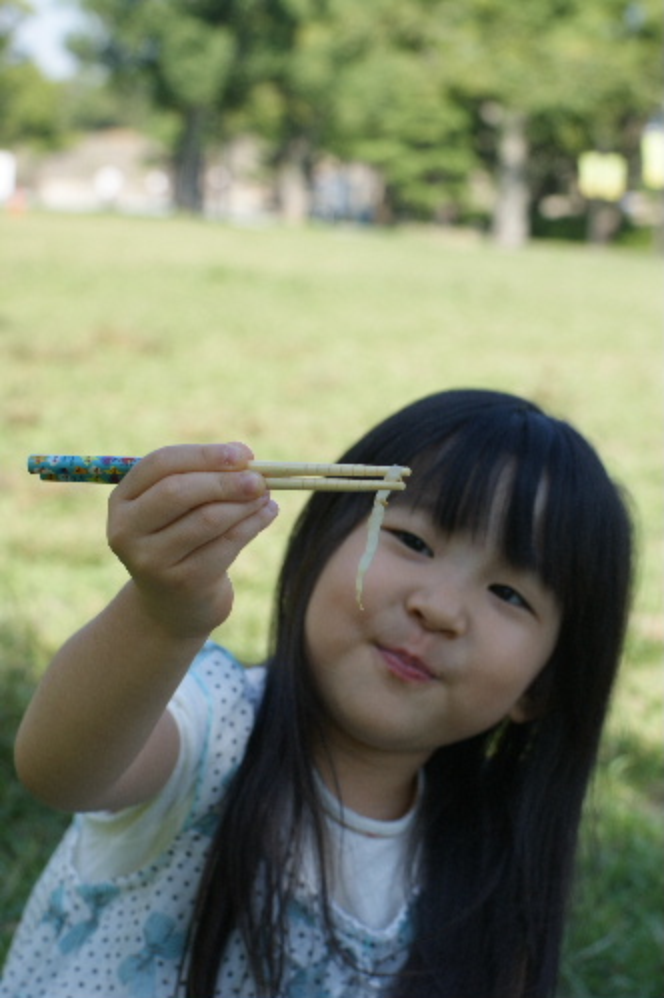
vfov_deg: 27.0
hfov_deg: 18.2
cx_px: 332
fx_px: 2078
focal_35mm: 75
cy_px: 499
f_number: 5.6
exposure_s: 1/200
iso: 100
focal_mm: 50
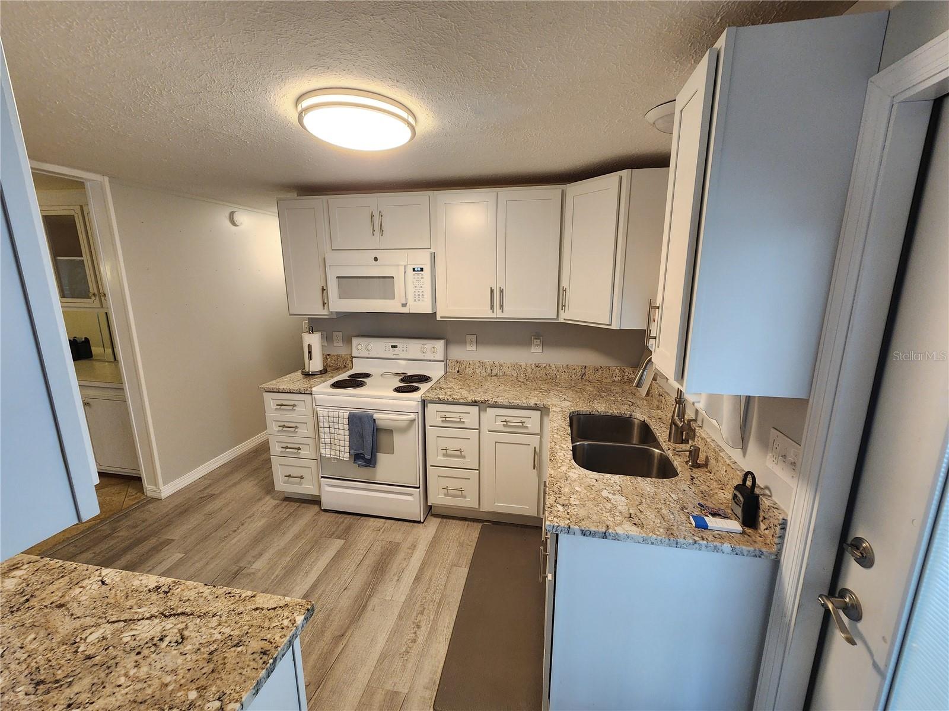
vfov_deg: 89.9
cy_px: 356
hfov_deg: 106.2
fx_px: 356
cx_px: 474
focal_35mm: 13
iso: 200
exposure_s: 1/60
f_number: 2.2
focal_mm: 2.2
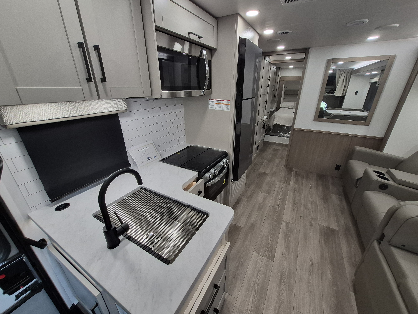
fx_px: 157
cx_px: 209
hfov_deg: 106.2
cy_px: 157
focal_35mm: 13
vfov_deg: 89.9
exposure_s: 1/60
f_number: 2.2
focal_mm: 1.74
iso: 160
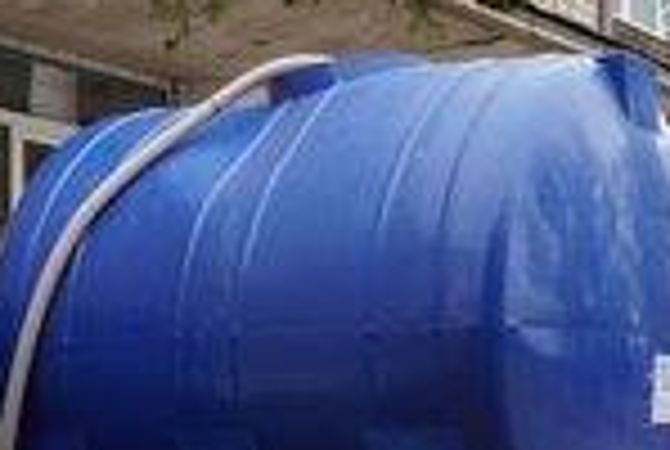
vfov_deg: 14.5
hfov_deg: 21.7
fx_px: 1722
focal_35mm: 92
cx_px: 103
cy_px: 506
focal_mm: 23
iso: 100
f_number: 4
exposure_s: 1/160
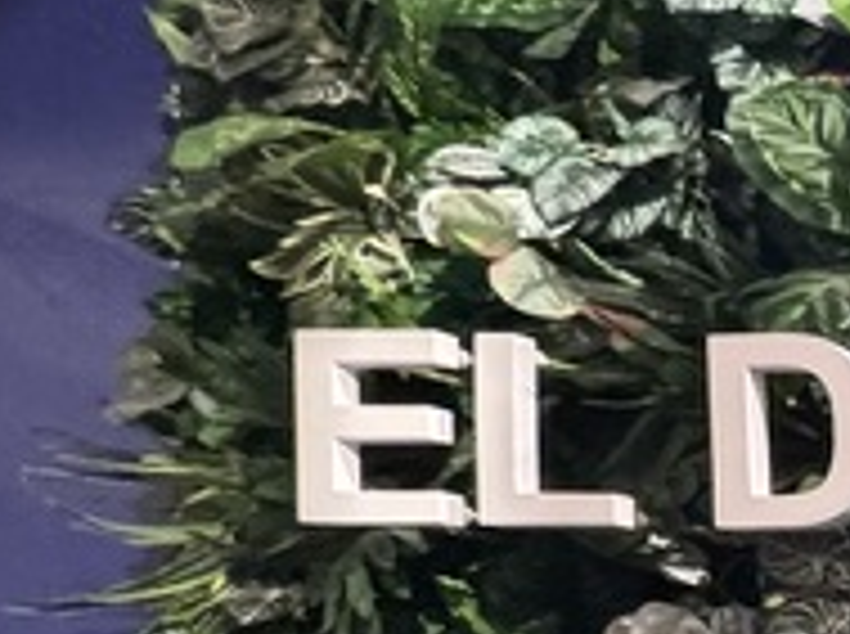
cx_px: 2096
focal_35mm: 76
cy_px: 881
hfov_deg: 14.6
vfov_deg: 17.8
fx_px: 1863
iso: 800
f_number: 2.2
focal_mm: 2.22
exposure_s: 1/60
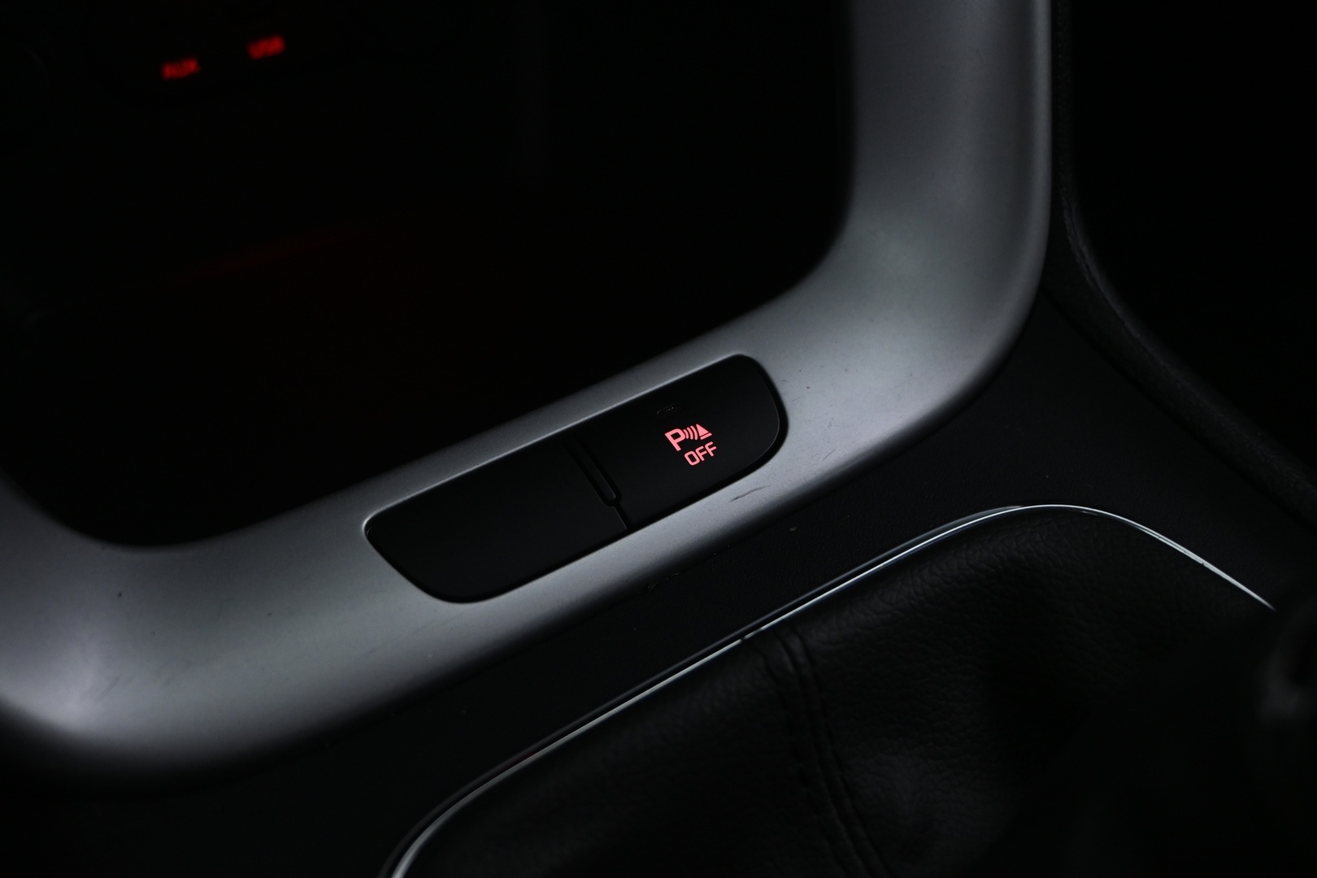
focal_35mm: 34
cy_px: 439
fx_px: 1235
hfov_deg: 56.1
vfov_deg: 39.1
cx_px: 658
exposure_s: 1/10
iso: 1000
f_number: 4
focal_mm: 22.5
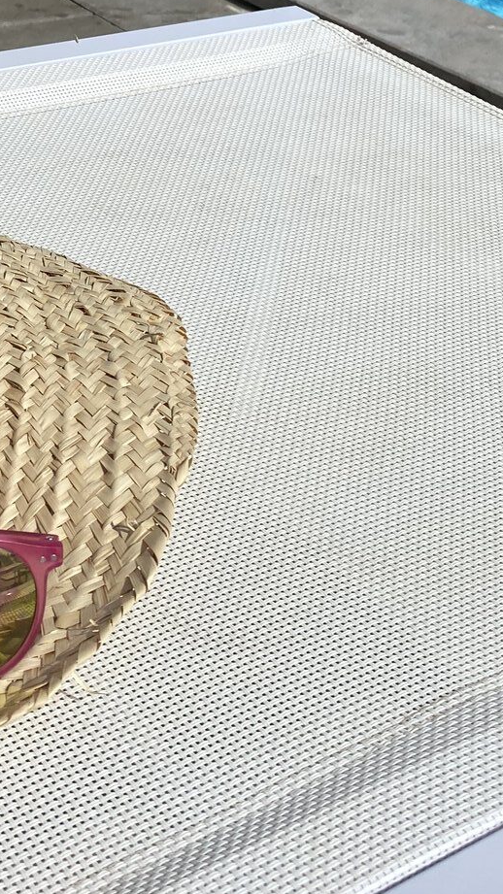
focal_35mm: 63
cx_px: 44
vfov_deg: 32.2
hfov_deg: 18.8
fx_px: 1494
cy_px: 143
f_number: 1.8
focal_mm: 4.25
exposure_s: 1/8197
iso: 32
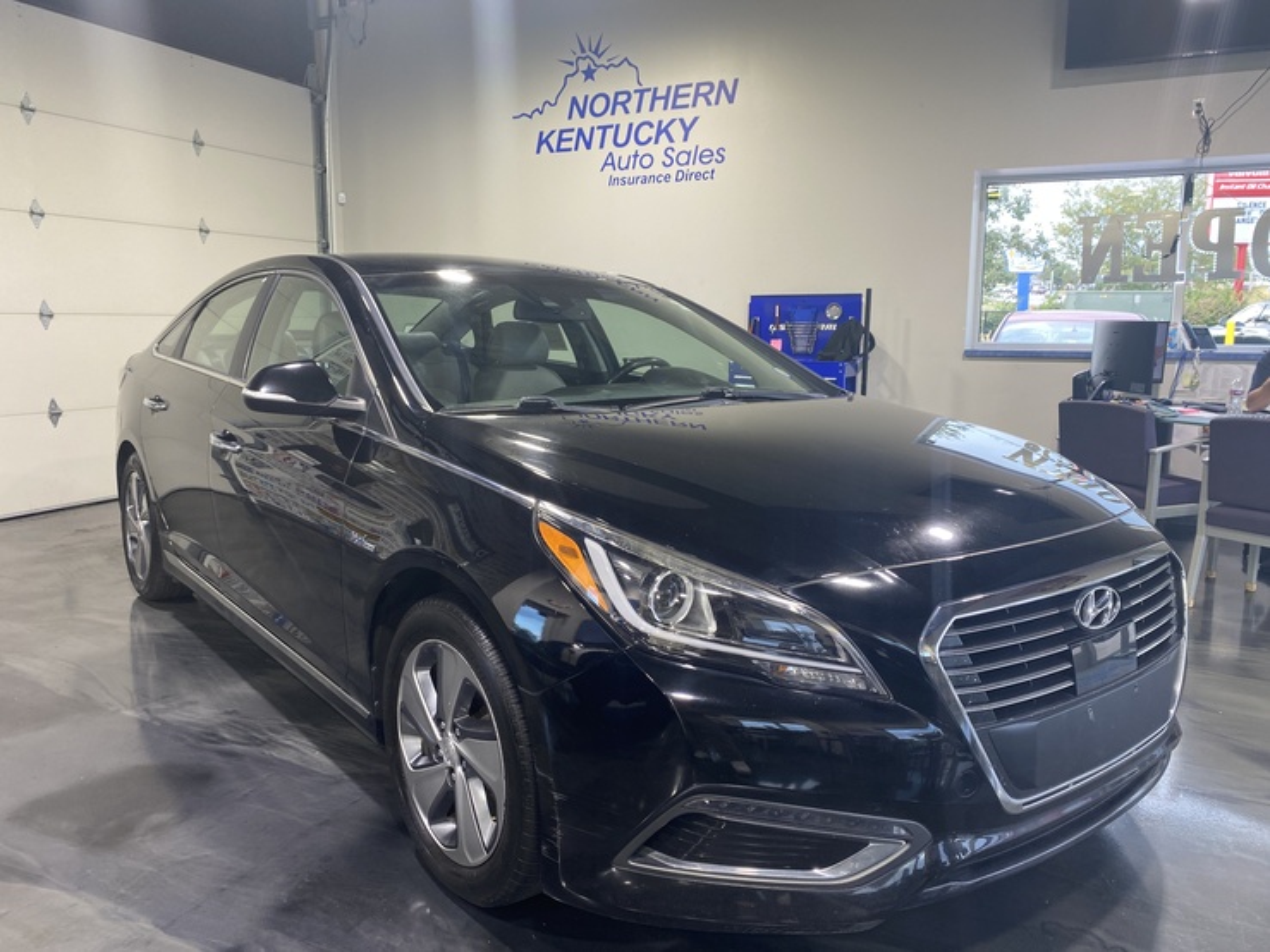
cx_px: 635
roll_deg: -0.2
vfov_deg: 53.0
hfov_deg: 67.3
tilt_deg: -8.6
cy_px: 476
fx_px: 954
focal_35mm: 26
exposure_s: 1/60
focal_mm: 4.25
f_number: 1.8
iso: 64
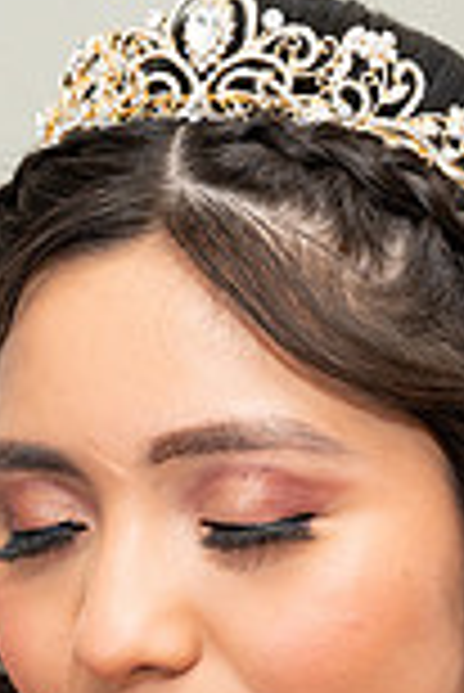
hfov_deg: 6.7
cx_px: 230
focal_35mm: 204
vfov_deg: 10.0
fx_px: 3935
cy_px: 724
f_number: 5.6
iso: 500
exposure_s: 1/80
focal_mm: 70
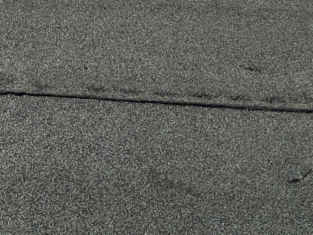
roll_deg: -0.6
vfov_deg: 10.9
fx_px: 1148
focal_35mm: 127
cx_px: 53
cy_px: -195
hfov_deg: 15.4
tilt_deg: -18.0
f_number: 1.8
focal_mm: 3.99
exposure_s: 1/3690
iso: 25
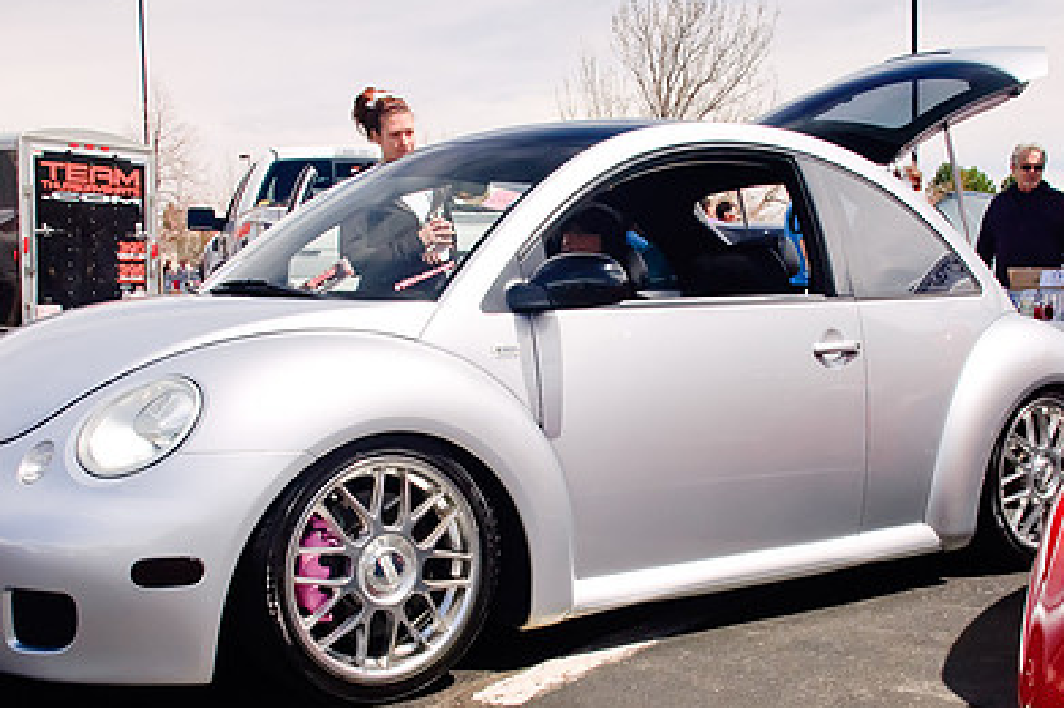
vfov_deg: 27.4
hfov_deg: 40.3
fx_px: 1447
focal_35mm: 49
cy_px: 452
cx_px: 571
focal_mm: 22
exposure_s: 1/160
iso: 200
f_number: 6.3
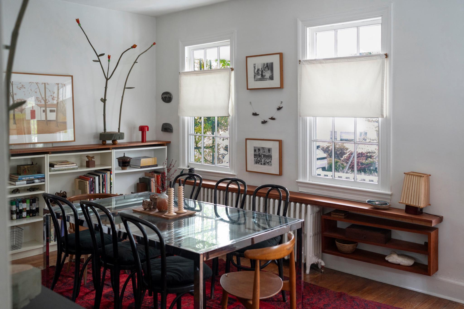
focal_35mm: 35
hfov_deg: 54.4
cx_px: 232
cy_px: 154
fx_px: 451
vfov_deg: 37.8
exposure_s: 1/100
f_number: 3.2
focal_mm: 35
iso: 1600
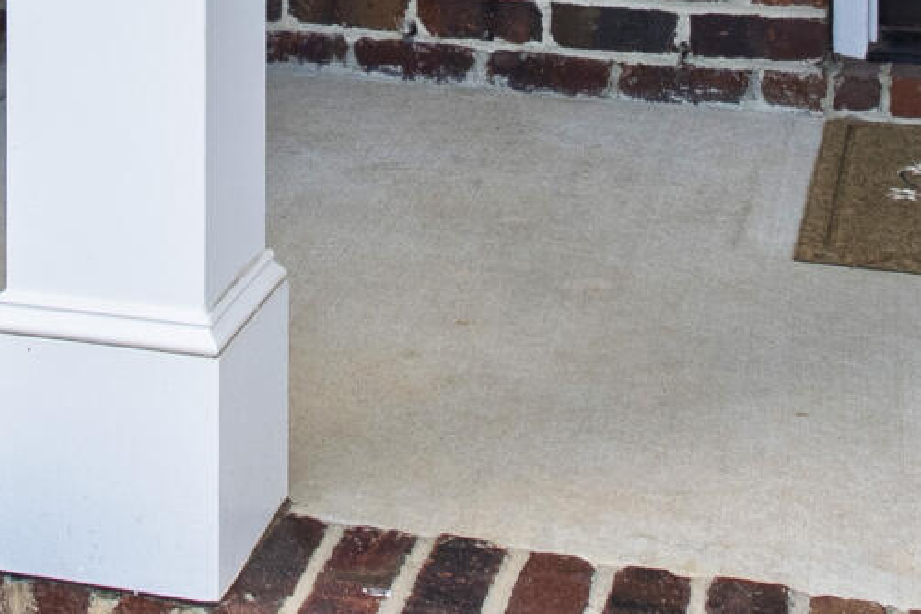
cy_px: -610
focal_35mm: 90
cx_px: 168
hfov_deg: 22.3
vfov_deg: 13.1
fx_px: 2302
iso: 100
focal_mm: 10
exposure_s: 1/80
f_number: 8
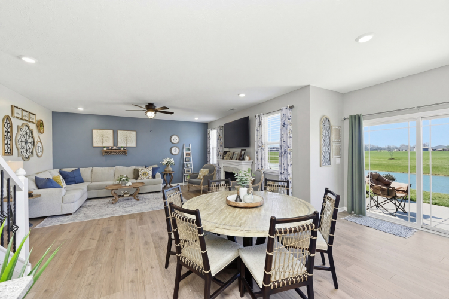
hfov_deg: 104.3
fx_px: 175
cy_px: 150
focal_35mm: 14
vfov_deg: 81.2
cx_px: 224
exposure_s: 1/125
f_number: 6.3
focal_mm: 14
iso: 320
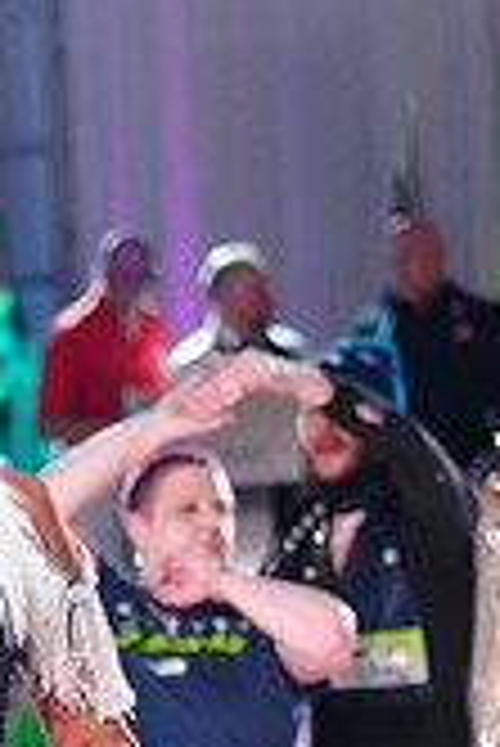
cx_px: -318
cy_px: 999
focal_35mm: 245
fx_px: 5093
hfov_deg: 5.6
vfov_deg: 8.3
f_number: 2.8
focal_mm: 70
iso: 2000
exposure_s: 1/500
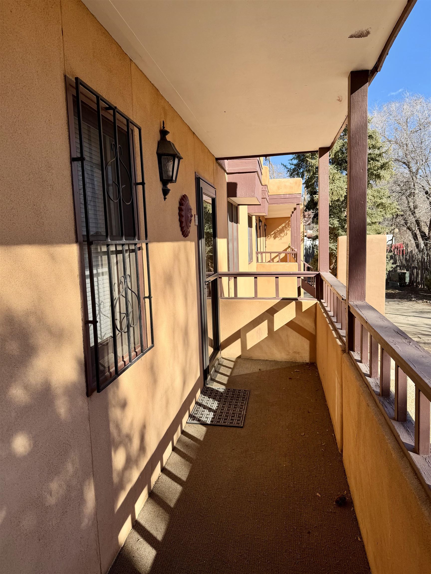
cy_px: 287
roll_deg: +2.3
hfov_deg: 56.8
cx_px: 216
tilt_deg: -6.4
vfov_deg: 71.6
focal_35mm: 24
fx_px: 398
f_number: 1.78
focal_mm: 6.76
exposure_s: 1/2053
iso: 80
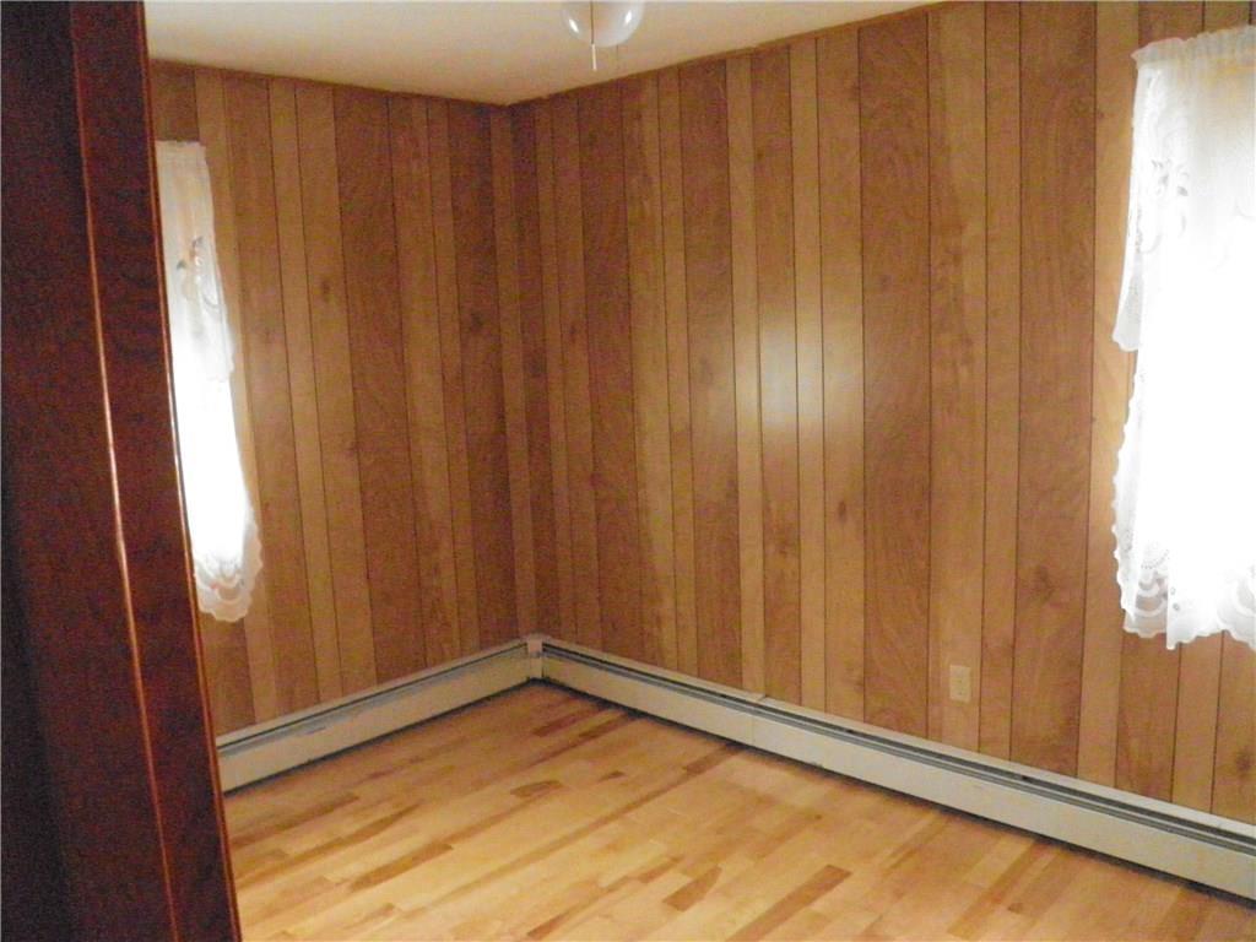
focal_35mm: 28
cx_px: 628
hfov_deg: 63.4
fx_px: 1016
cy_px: 471
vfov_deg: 49.7
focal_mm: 4.9
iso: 1600
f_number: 2.8
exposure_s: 1/30
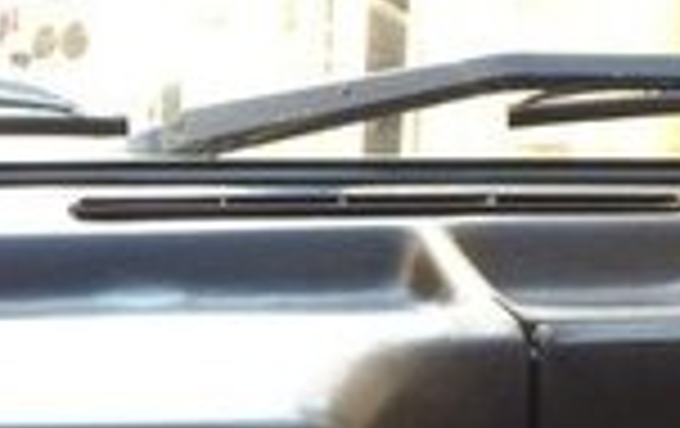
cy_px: 791
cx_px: -81
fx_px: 2488
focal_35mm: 134
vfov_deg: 9.3
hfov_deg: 15.1
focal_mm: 4.15
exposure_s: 1/50
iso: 32
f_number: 2.2
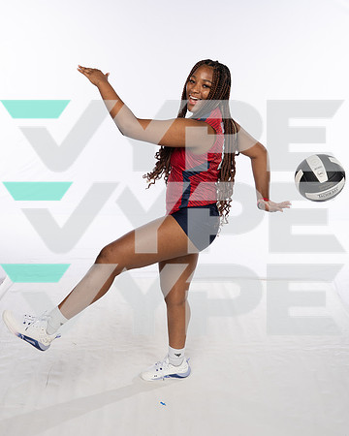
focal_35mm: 35
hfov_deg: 41.7
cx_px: 132
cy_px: 218
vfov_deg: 51.3
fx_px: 454
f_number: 7.1
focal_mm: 25
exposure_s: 1/250
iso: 200
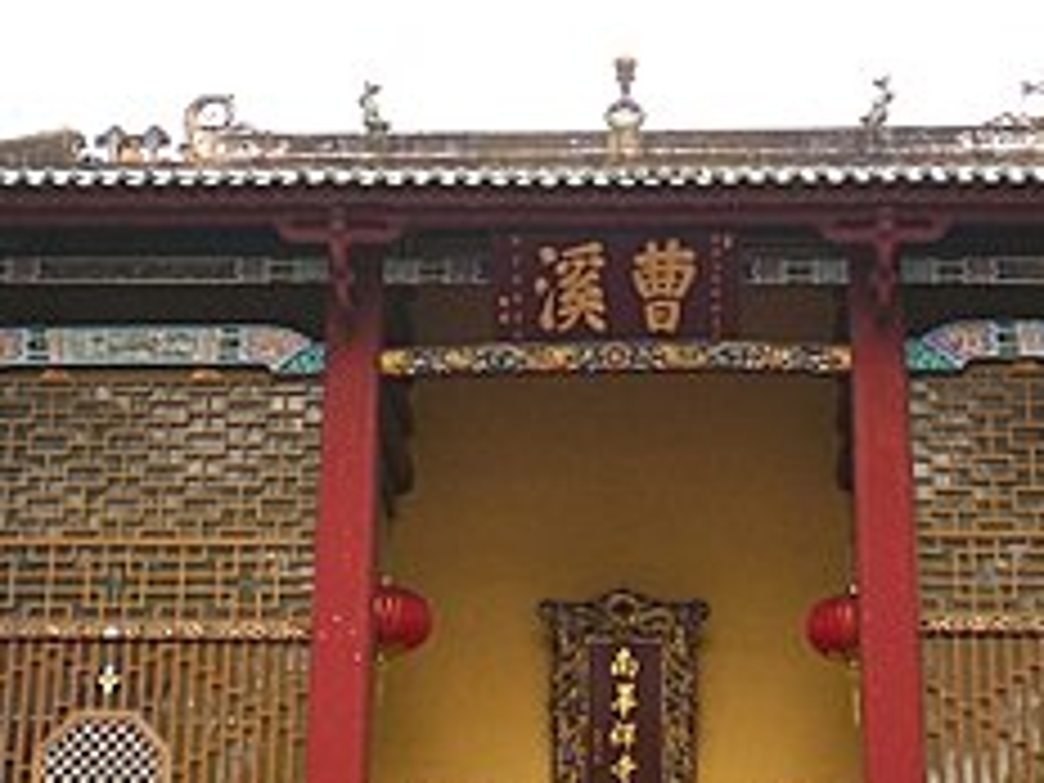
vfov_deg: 18.0
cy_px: 290
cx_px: 612
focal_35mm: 82
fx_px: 2473
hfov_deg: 23.8
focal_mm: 6.3
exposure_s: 1/200
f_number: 4.4
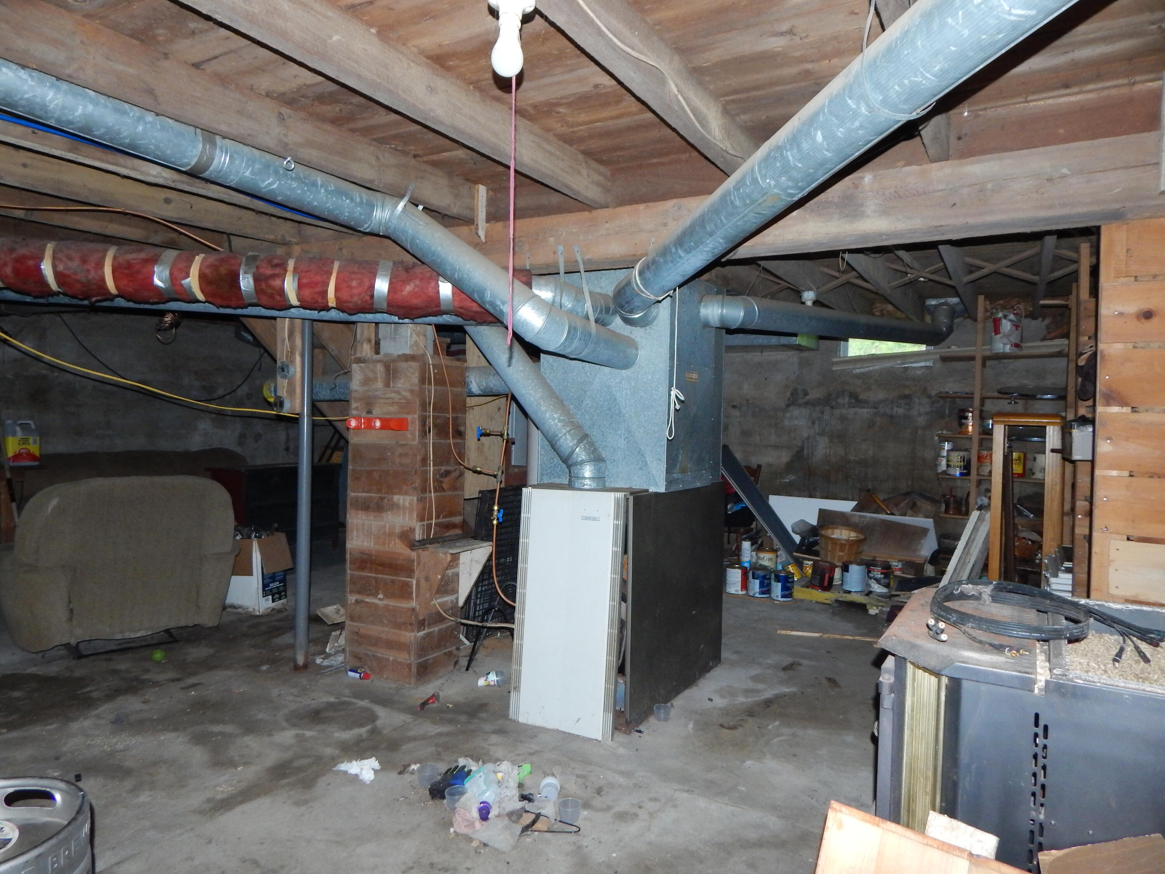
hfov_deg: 76.4
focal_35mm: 22
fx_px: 740
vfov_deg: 61.1
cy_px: 437
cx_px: 582
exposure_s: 1/30
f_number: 3
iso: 360
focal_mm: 4
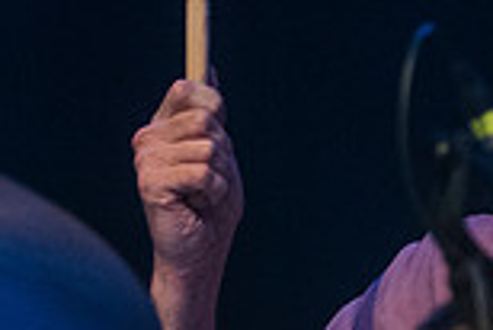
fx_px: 7484
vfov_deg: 2.5
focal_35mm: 546
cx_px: 391
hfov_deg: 3.8
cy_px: 30
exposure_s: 1/500
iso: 3200
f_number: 4
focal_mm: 145
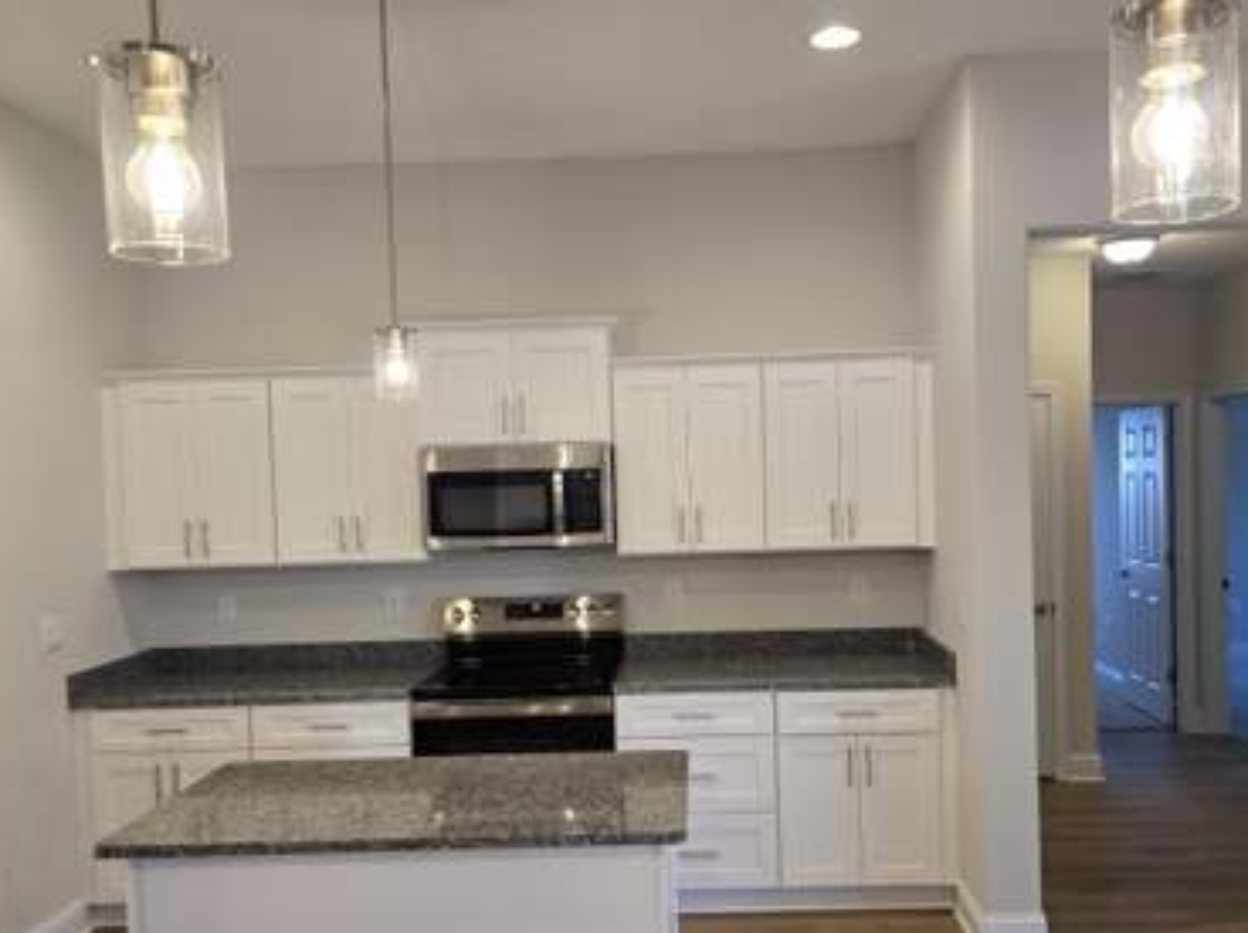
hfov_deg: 60.0
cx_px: 671
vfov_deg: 46.7
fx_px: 1080
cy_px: 500
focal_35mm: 30
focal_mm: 6.3
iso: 160
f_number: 1.7
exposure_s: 1/120
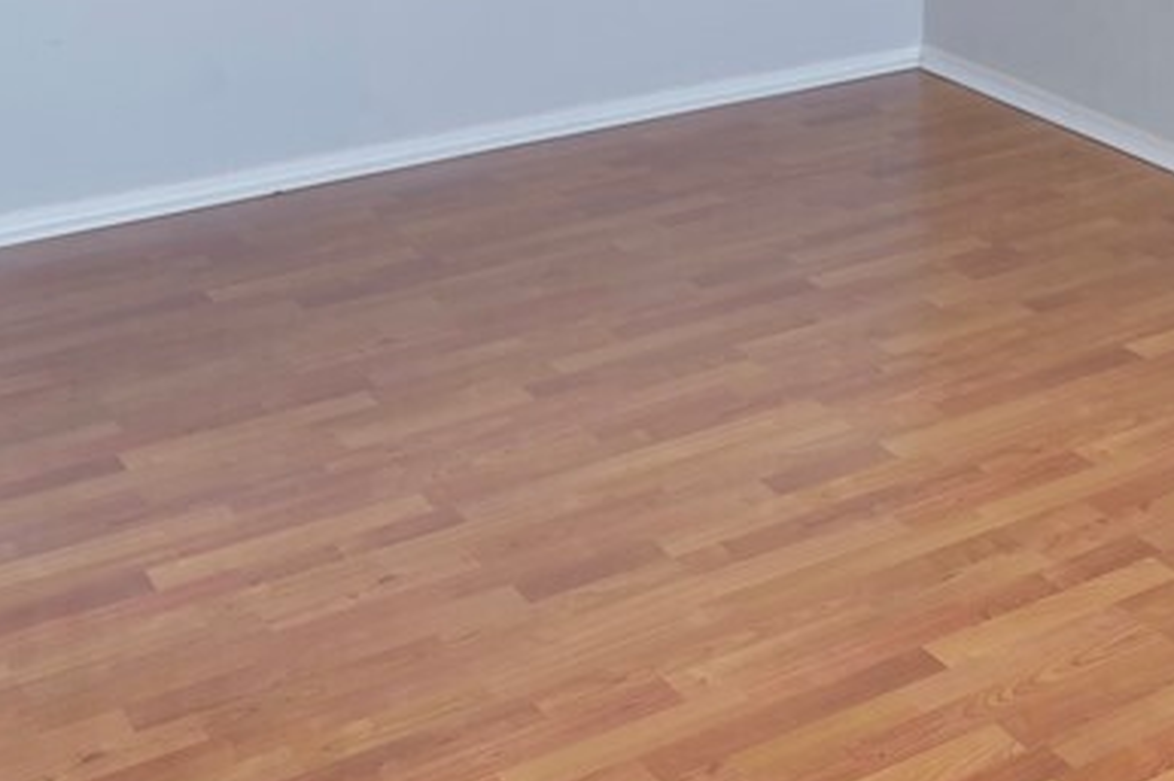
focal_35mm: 66
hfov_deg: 29.5
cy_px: -506
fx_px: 2151
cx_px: 1017
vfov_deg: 17.7
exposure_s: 1/30
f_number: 2.8
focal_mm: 15
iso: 100
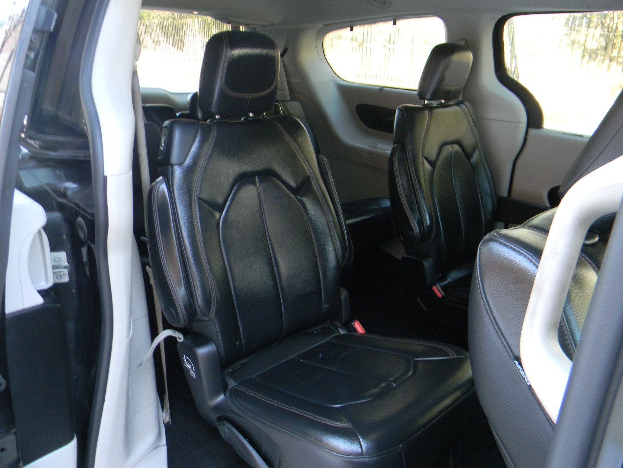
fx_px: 504
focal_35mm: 28
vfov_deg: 49.7
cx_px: 312
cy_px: 234
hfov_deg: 63.4
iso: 240
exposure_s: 1/30
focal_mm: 5
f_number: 3.5
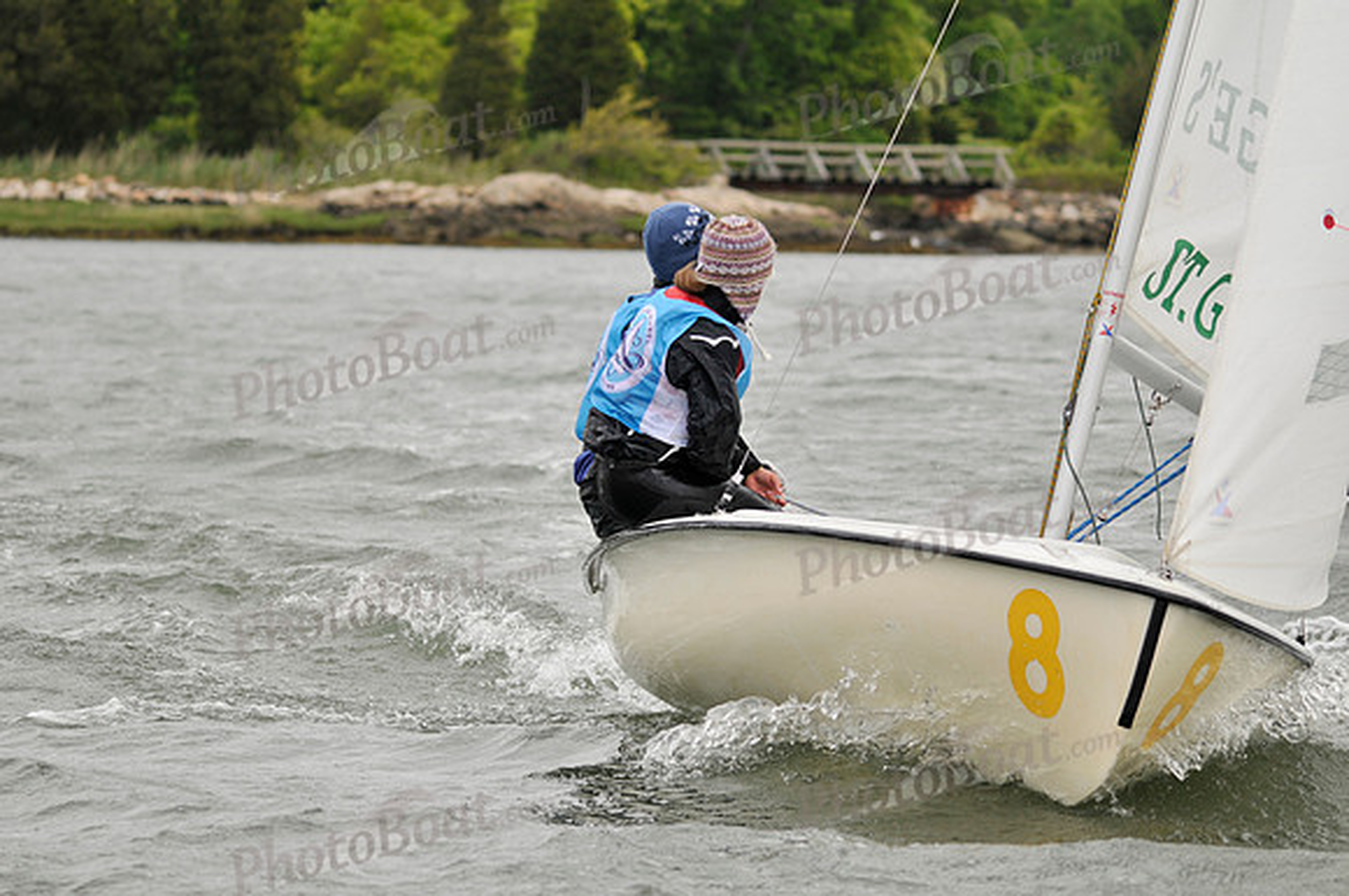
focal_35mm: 202
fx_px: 7577
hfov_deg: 10.2
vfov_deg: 6.8
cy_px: 448
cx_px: 674
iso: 200
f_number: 5.6
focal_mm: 135
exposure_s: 1/1000
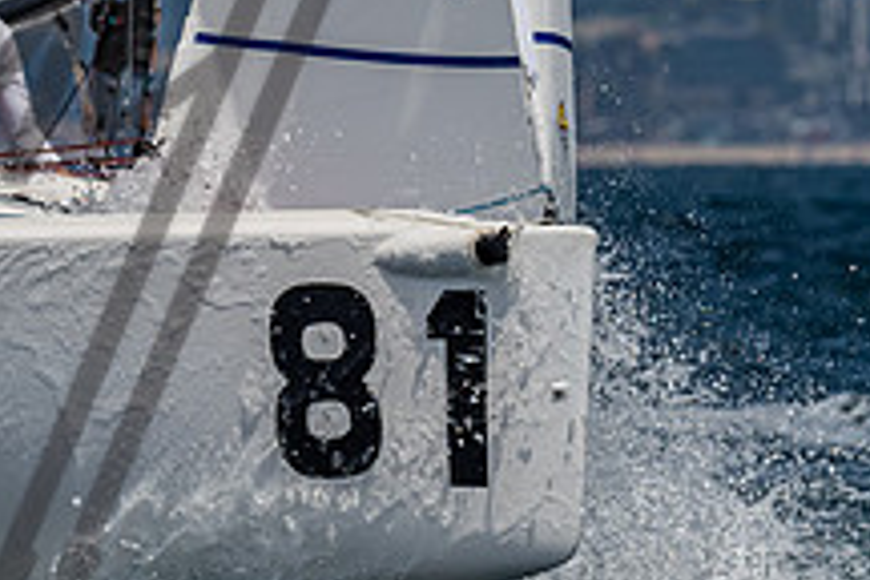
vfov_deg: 1.4
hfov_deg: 2.1
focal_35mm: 1003
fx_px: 24237
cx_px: 274
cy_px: 358
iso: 400
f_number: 6.3
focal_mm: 260
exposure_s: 1/4000
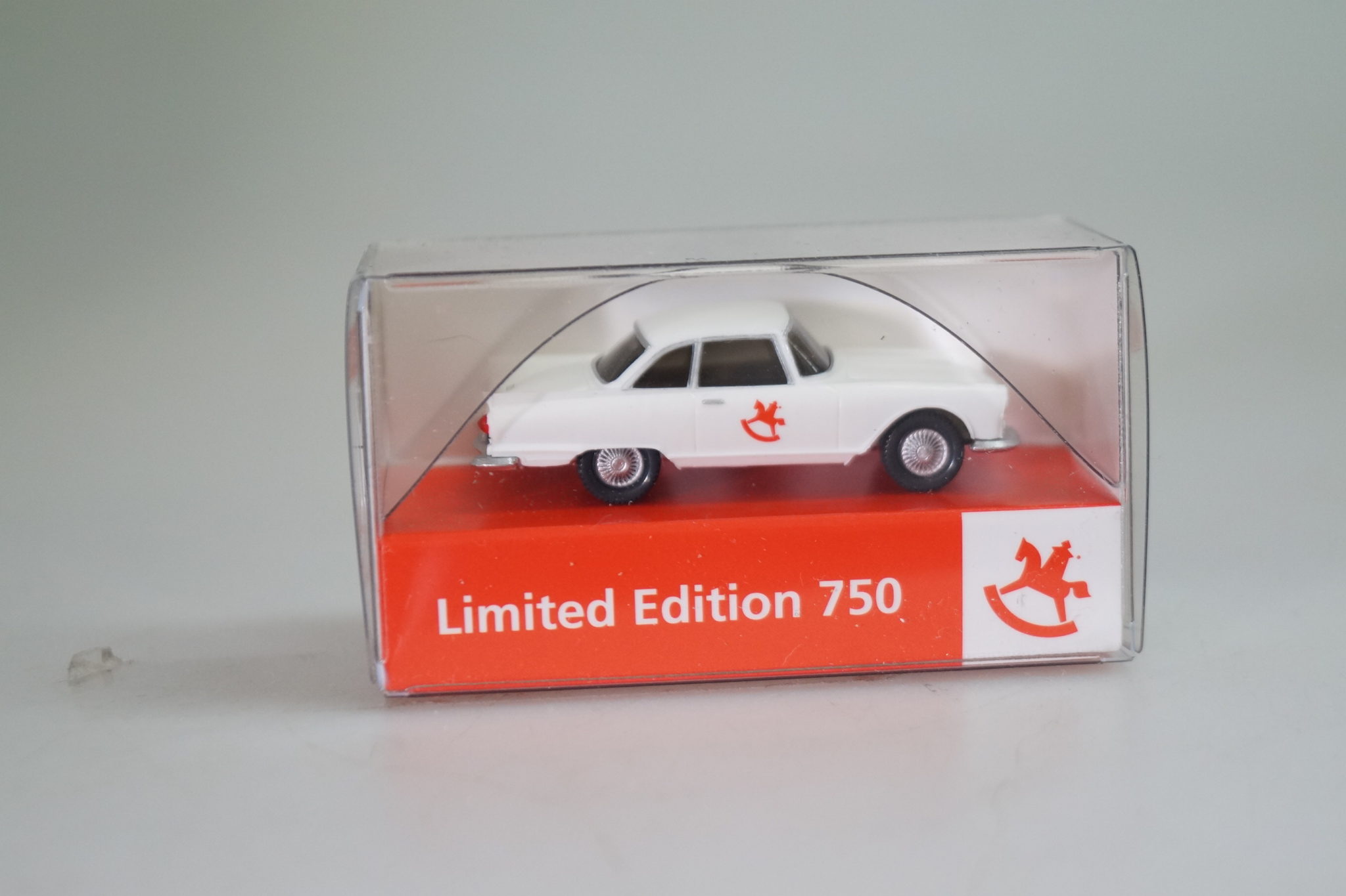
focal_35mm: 75
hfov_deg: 27.0
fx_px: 2804
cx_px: 673
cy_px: 448
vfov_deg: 18.2
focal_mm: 50
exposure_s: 1/160
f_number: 5.6
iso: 1000
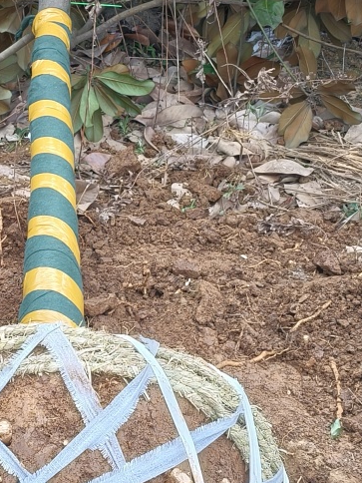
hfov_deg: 17.0
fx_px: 1199
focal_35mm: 86
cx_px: 44
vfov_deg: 22.7
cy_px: 193
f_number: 1.8
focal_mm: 4.84
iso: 80
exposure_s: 1/100
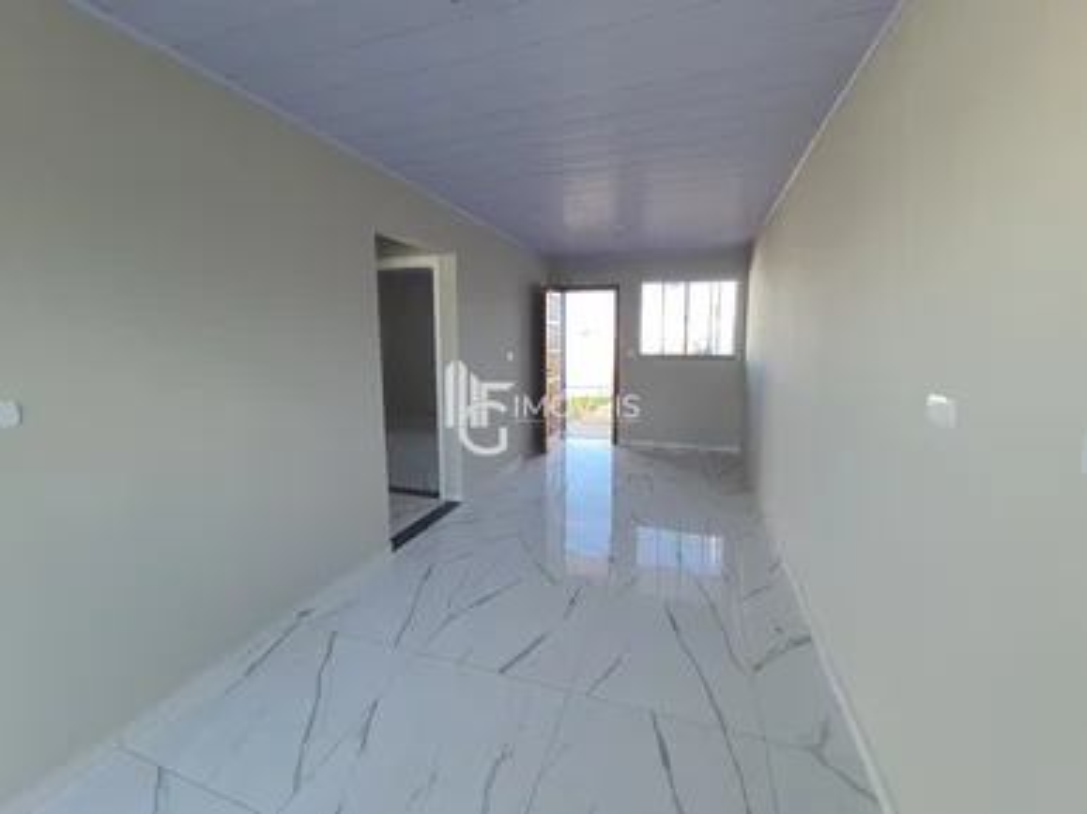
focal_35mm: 13
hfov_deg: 106.2
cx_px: 544
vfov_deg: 89.9
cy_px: 407
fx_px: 408
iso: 80
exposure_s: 1/120
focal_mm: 1.74
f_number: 2.2
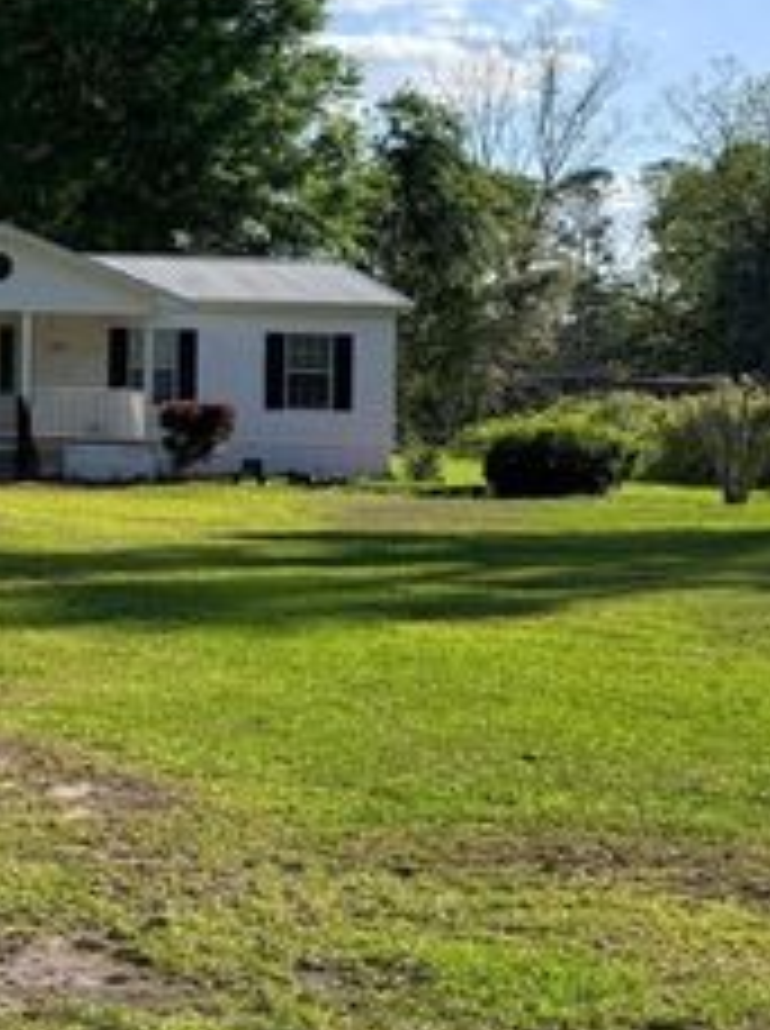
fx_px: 2082
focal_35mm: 70
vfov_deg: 27.7
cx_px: -117
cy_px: 349
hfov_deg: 19.9
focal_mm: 6.76
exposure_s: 1/5714
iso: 100
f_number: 1.78
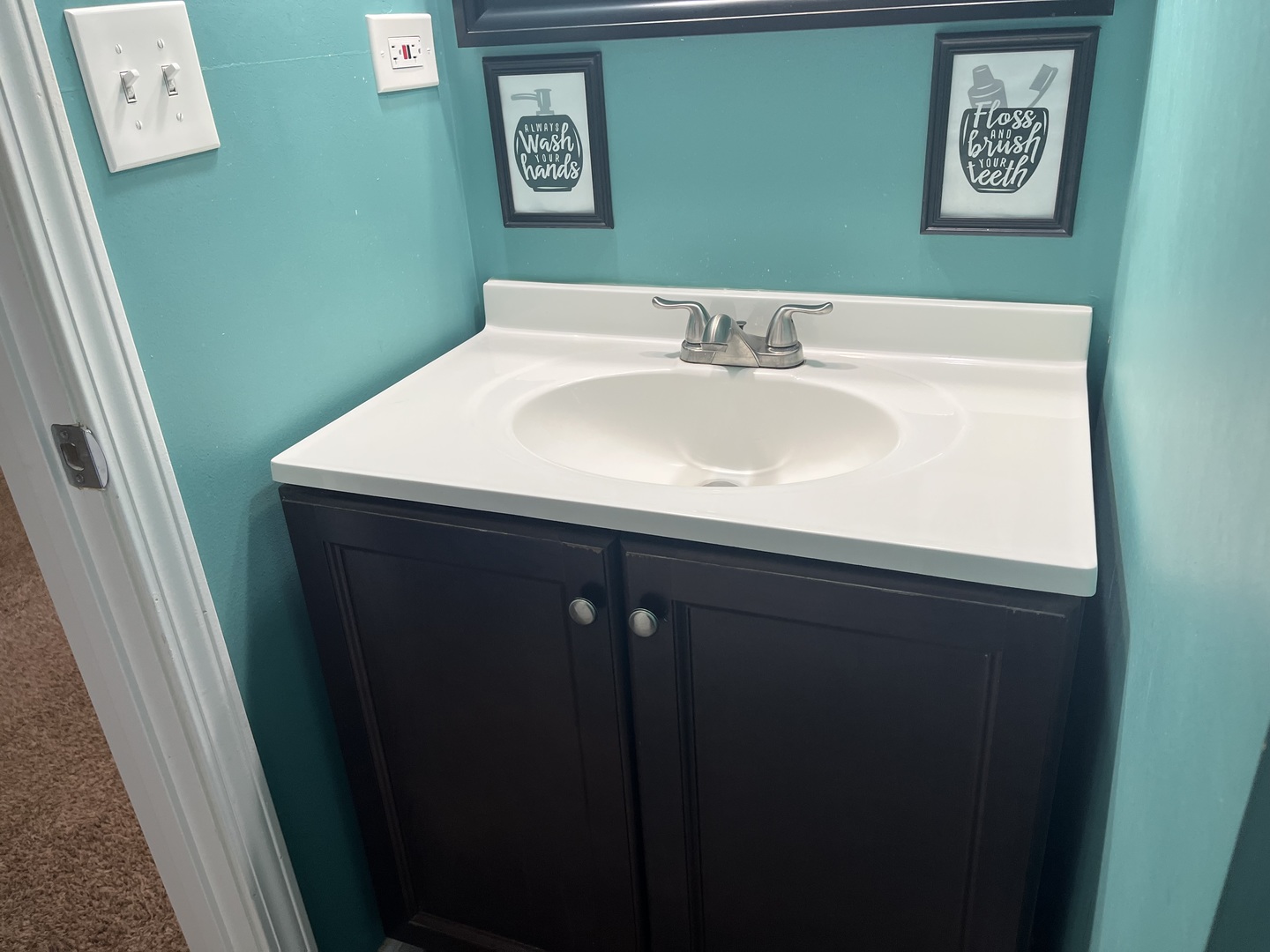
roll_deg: +4.7
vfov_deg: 53.1
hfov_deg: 67.3
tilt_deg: -24.9
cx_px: 635
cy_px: 476
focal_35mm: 26
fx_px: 954
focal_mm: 5.1
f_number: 1.6
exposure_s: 1/120
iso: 64
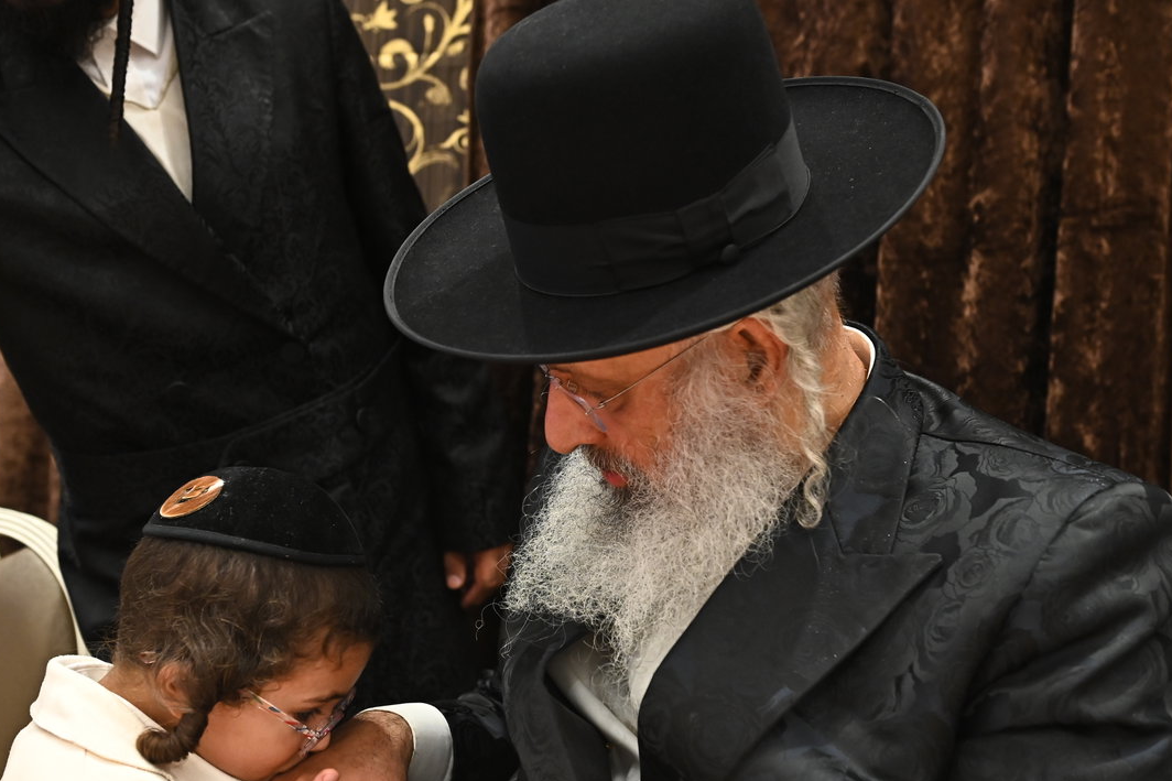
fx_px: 1627
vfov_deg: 27.0
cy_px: 443
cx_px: 528
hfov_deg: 39.6
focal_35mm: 50
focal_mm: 38
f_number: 3.5
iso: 2500
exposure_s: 1/200
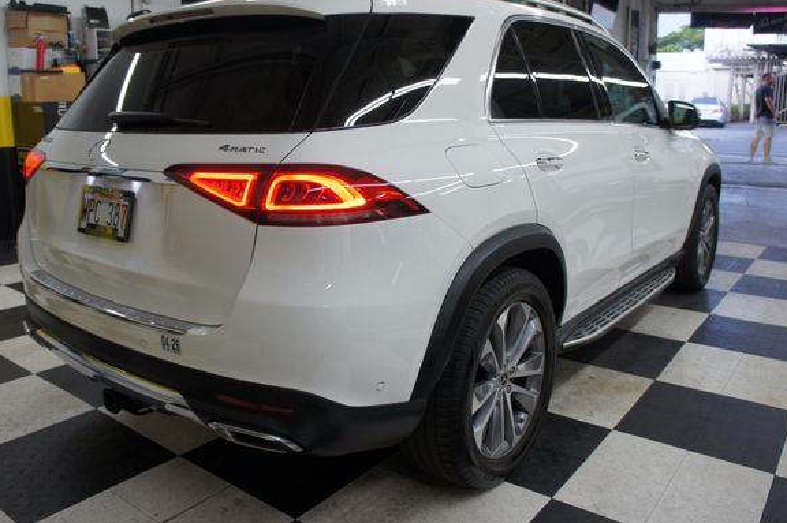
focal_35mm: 30
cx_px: 378
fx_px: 655
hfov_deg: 62.0
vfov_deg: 43.5
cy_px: 234
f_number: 4
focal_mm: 18
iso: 200
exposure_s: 1/40
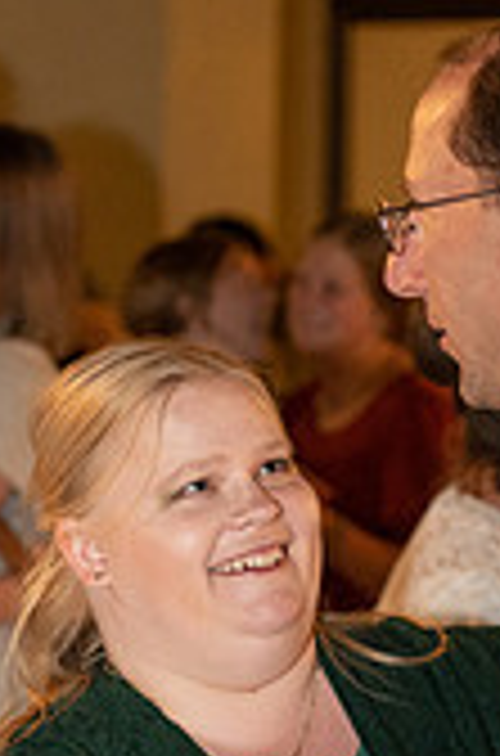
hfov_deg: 7.2
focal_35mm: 188
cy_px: 644
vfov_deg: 10.9
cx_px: 484
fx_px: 3941
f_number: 4
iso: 3200
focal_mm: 70
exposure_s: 1/100
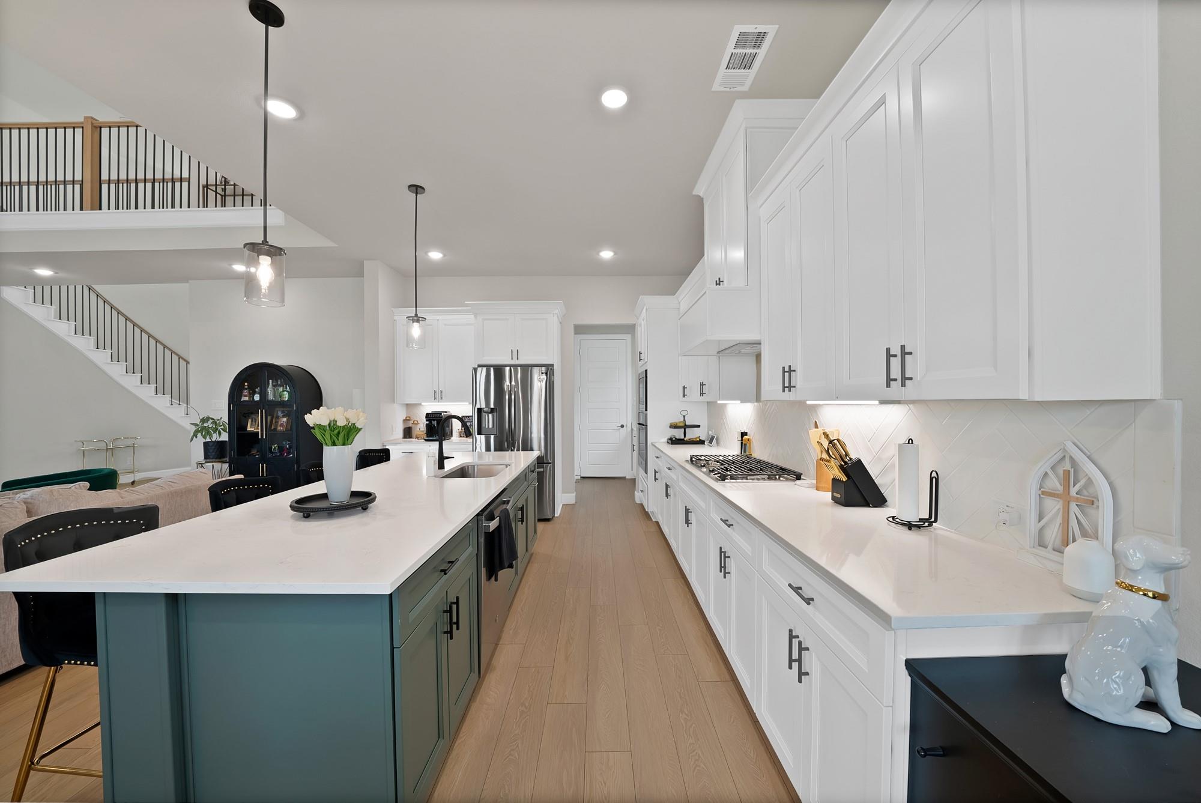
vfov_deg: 90.1
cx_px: 600
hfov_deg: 112.6
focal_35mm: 12
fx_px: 401
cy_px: 402
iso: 640
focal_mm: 12
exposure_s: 1/4
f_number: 9
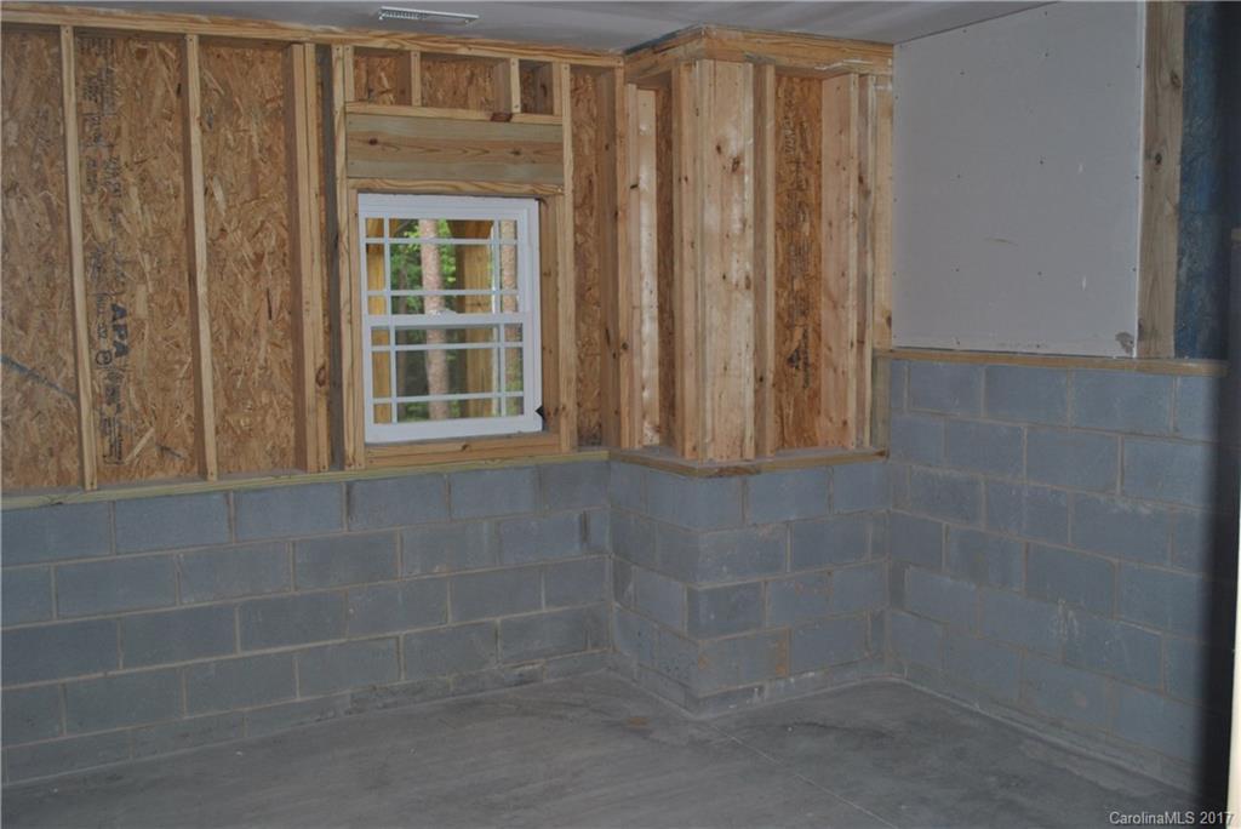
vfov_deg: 36.9
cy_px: 414
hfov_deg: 53.1
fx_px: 1242
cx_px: 620
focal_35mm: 36
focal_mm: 24
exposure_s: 1/60
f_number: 4
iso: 200
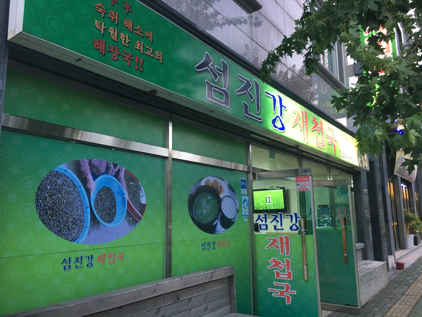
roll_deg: +0.7
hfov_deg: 61.7
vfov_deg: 48.2
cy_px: 158
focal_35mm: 29
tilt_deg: +10.0
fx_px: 354
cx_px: 211
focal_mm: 4.15
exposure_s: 1/30
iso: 100
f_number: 2.2
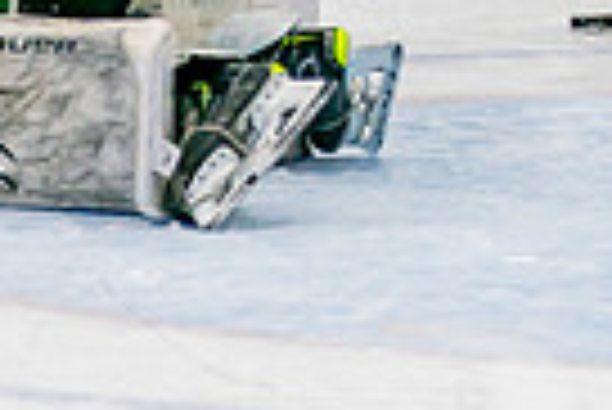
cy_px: -2
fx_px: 10313
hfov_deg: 3.4
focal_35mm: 606
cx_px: -189
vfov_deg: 2.3
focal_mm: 70
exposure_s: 1/640
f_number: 3.2
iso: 500
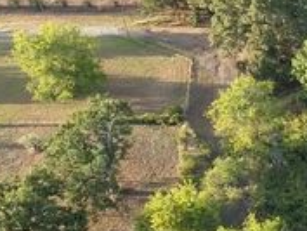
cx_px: 616
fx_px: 1234
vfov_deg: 10.4
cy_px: 321
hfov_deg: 12.5
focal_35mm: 139
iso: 100
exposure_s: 1/350
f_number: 1.8
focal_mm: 8.67
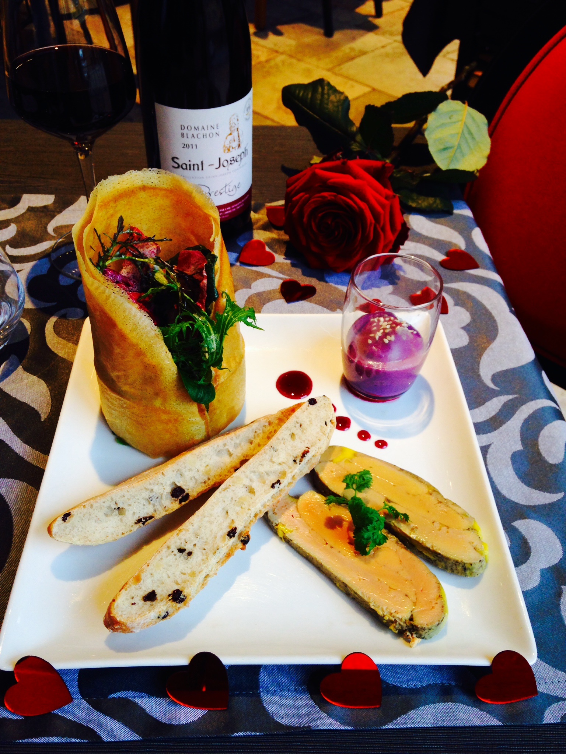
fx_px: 719
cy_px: 377
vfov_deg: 55.4
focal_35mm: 33
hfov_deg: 42.9
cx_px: 283
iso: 64
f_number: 2.4
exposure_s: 1/40
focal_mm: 4.12
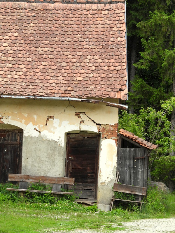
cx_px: 88
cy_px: 116
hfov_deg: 7.4
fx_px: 1348
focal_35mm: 200
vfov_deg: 9.9
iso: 100
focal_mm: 35.7
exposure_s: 1/125
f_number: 4.5
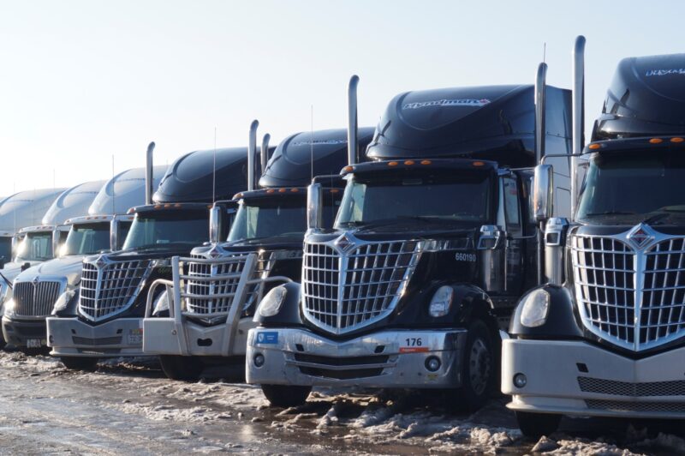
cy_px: 228
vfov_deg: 31.8
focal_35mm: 42
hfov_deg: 46.4
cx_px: 342
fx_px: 798
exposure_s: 1/250
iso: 100
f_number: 8
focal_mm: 28
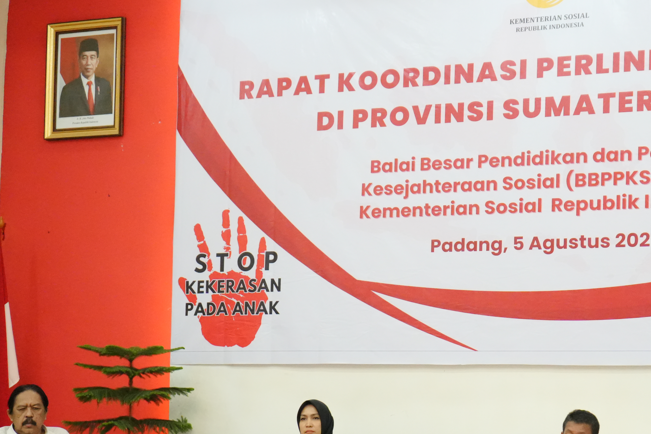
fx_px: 1754
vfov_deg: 14.1
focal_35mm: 97
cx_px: 506
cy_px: 319
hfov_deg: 20.8
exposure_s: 1/250
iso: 12800
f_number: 5
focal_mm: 56
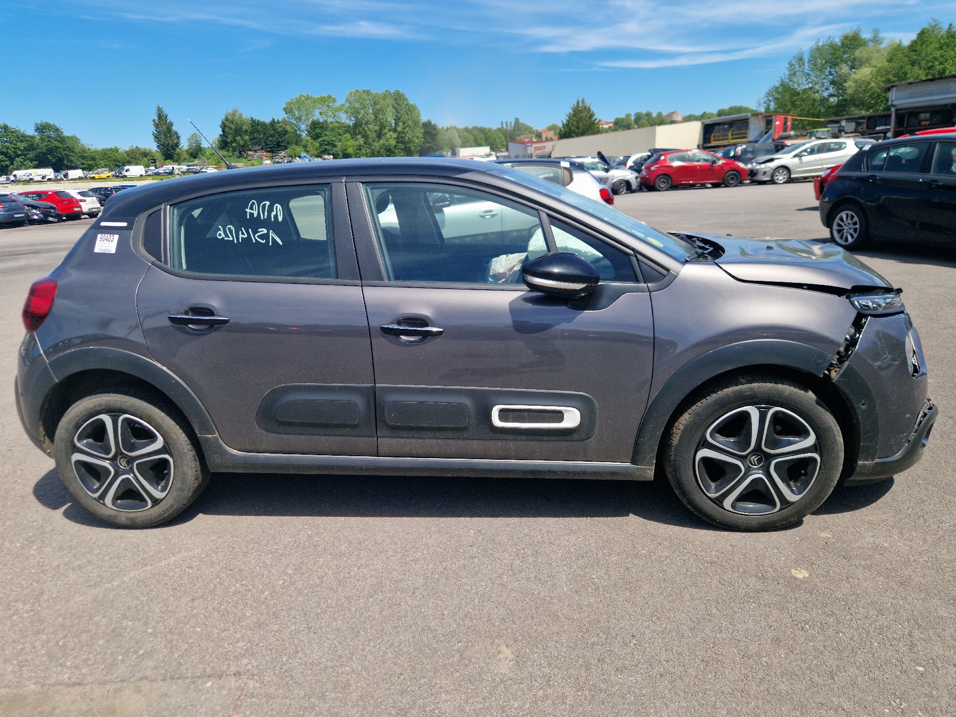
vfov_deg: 58.9
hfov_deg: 73.9
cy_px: 358
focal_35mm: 23
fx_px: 635
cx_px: 478
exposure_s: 1/1111
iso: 50
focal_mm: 5.4
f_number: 1.8
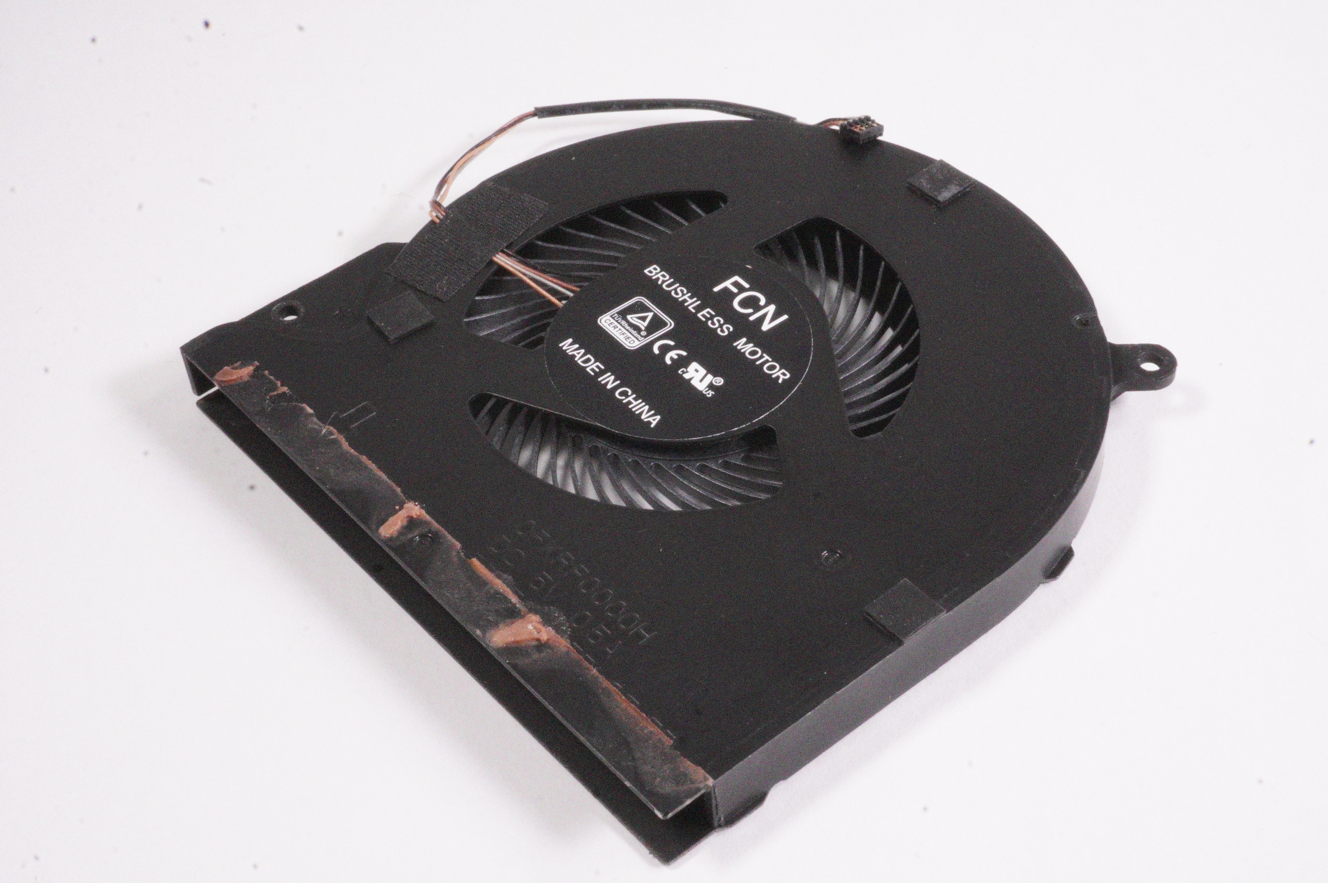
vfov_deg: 23.1
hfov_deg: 34.2
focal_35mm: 58
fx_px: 2156
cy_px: 442
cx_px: 664
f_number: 32
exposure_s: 1/160
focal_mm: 39
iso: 12800
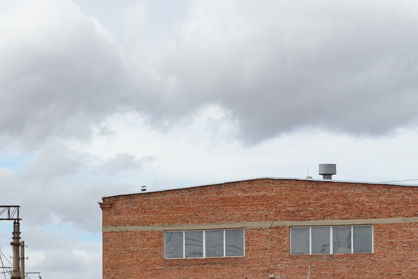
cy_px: 308
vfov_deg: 9.2
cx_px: 67
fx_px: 1718
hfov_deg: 13.8
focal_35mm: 148
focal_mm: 65
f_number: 7.1
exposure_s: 1/500
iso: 200
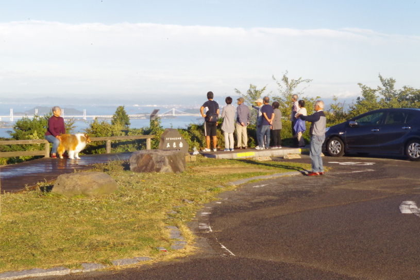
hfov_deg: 28.1
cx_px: 210
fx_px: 840
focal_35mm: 72
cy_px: 140
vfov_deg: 18.9
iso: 1600
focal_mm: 47.5
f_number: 6.3
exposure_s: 1/80
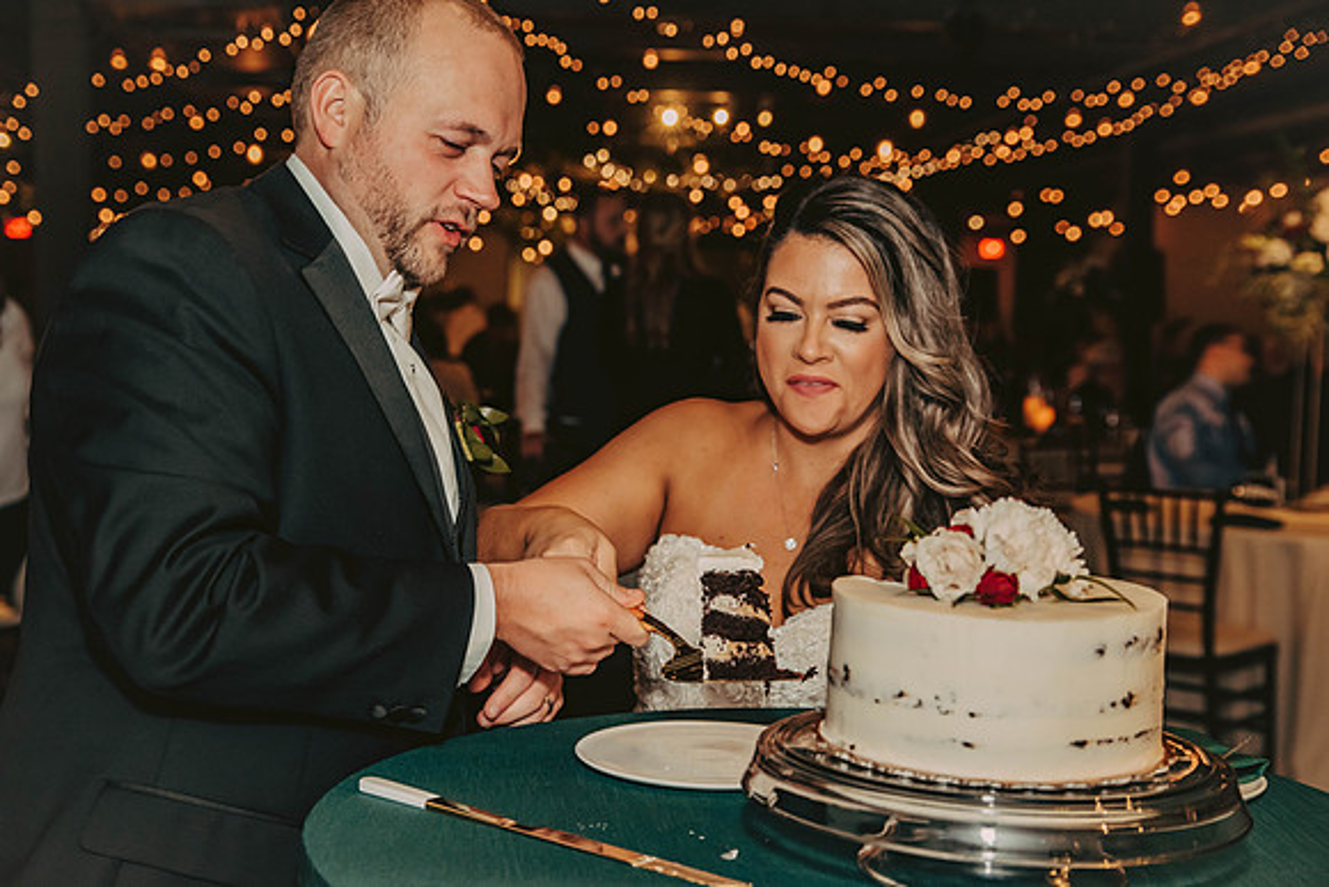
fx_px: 1920
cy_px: 444
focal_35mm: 52
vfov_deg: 26.0
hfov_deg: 38.2
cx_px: 664
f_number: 4.5
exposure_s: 1/125
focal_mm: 52
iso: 1250
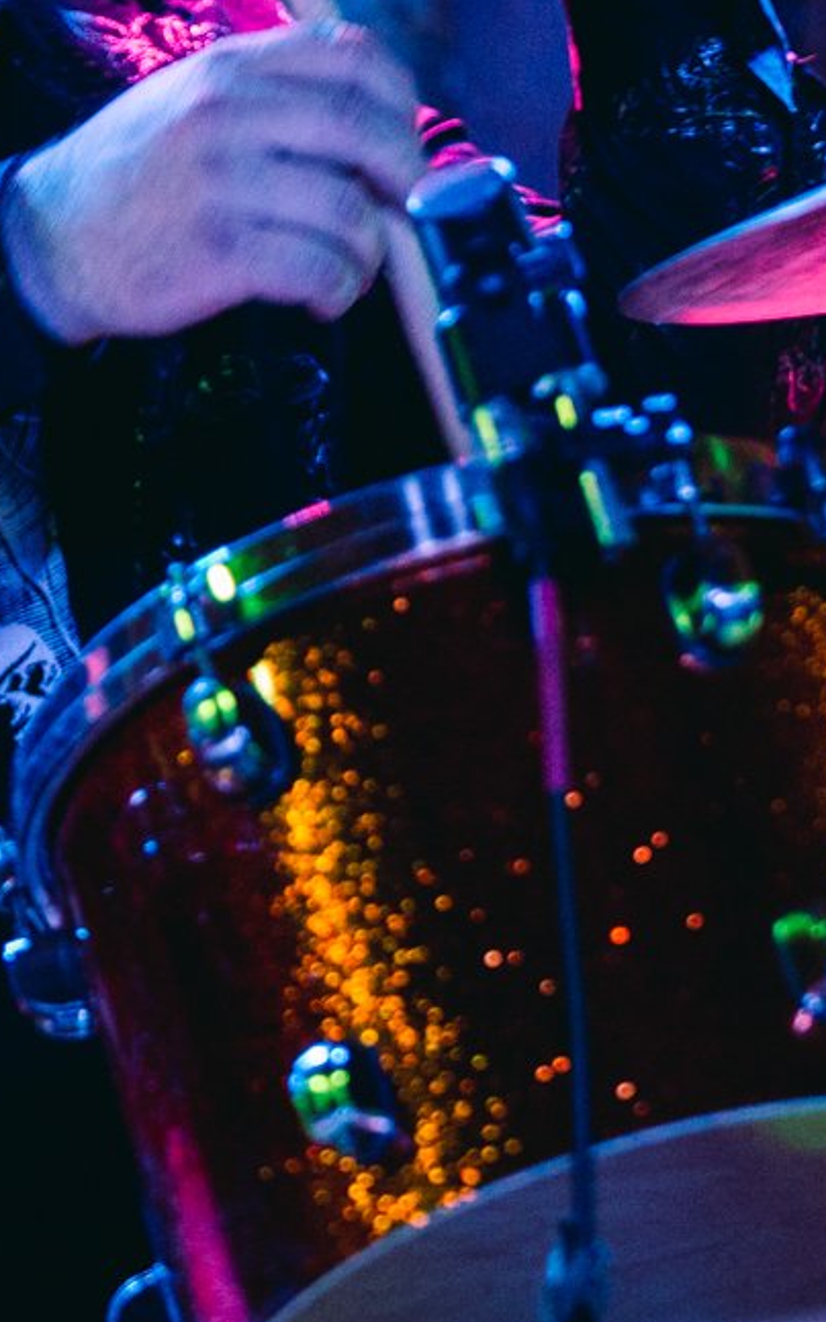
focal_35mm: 278
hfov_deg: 4.7
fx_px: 10020
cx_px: 117
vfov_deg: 7.5
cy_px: 340
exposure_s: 1/125
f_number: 2.8
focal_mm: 105
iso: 3200
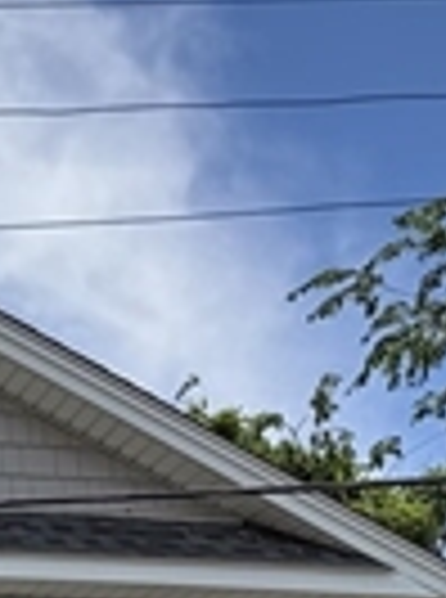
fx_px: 2399
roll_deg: -2.2
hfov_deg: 9.4
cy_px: 1106
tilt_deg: +6.8
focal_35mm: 139
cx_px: -667
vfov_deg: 12.8
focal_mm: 6.76
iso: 80
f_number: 1.78
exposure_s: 1/5319
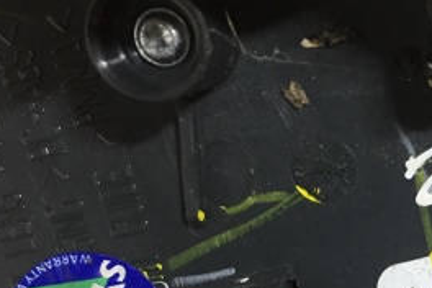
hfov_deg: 25.6
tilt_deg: -73.5
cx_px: 476
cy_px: 326
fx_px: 876
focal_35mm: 73
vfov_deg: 17.9
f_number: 2.2
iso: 160
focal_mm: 4.15
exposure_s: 1/33
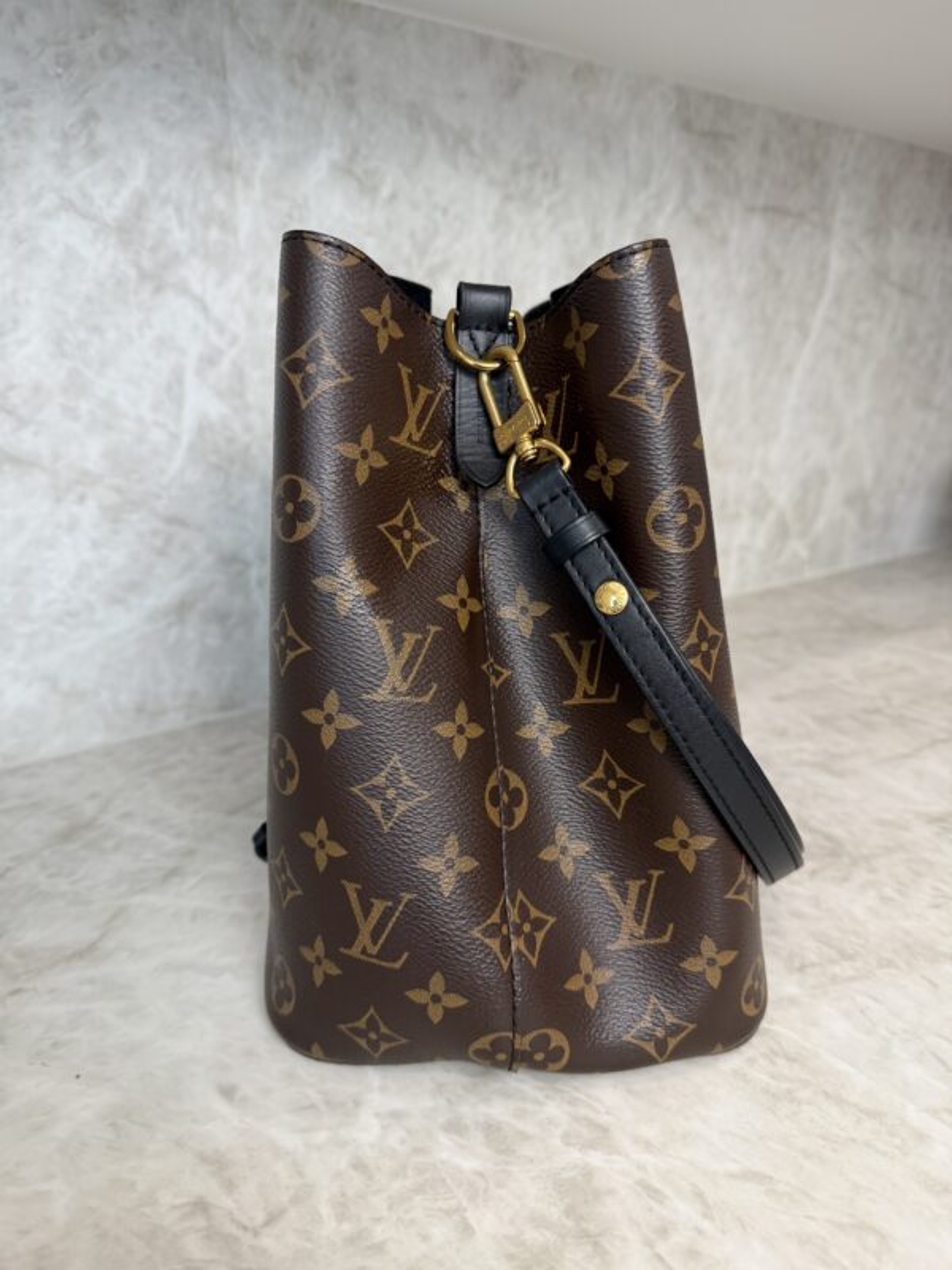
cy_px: 635
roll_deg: -0.2
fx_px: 880
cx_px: 476
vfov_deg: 71.6
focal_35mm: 24
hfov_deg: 56.8
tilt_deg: -15.7
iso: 125
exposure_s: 1/120
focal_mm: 6.76
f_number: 1.78
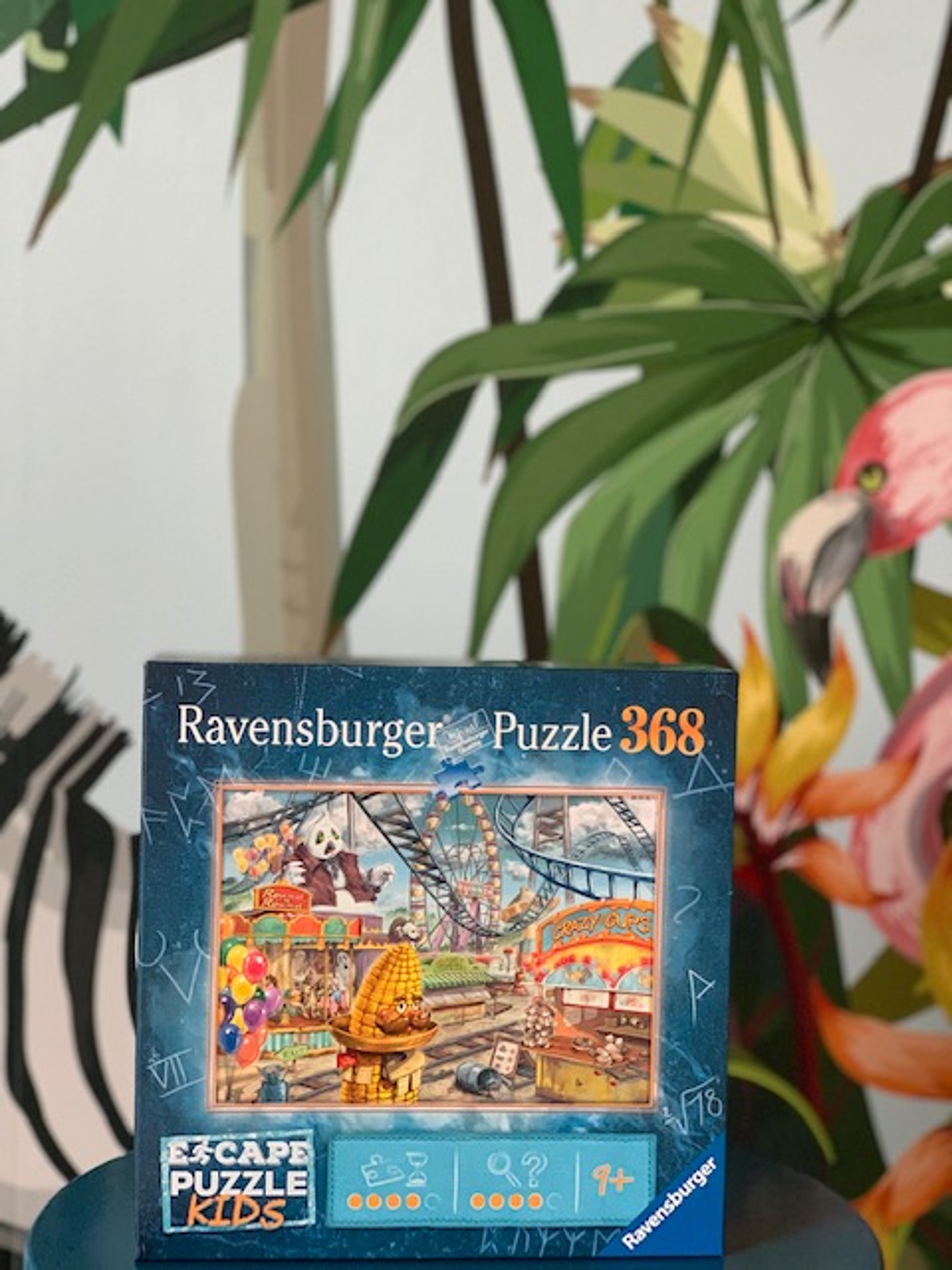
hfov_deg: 28.0
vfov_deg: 36.8
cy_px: 635
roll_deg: -1.6
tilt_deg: -5.7
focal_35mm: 52
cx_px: 476
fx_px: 1907
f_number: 2.4
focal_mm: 6
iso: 400
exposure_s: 1/60
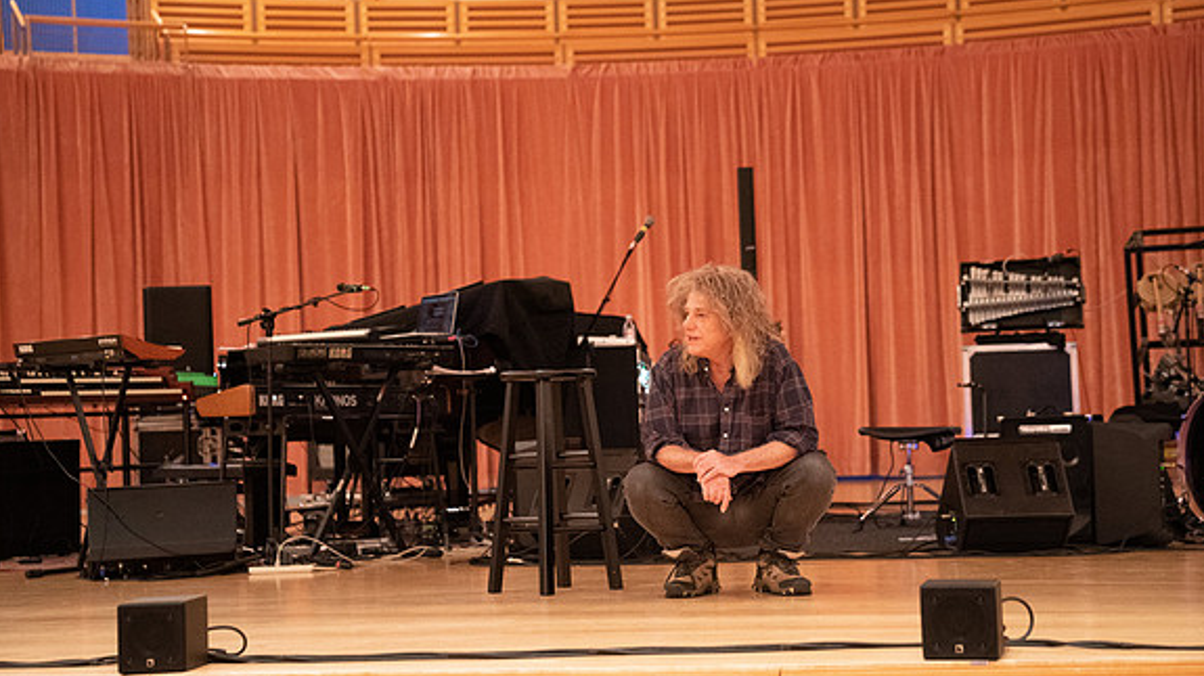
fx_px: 2362
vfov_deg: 16.3
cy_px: 325
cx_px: 603
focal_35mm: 74
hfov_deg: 28.6
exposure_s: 1/80
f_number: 2.8
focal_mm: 70
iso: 12800
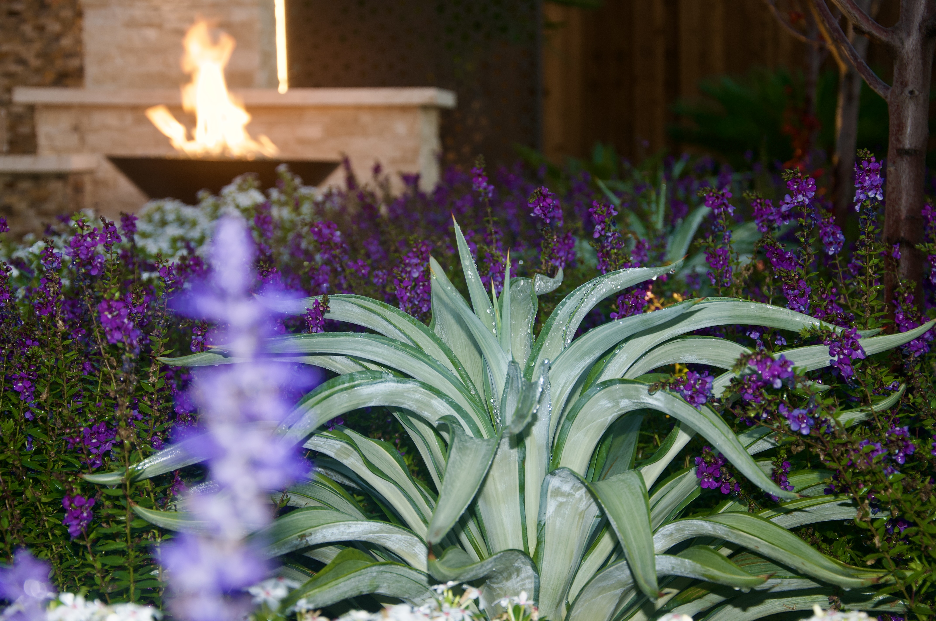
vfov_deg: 18.1
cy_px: 310
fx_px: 1948
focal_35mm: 75
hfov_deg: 27.0
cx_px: 468
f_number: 5.6
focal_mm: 50
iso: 160
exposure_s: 1/30
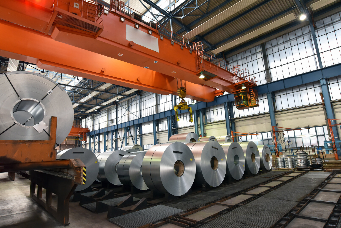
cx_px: 170
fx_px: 190
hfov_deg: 84.0
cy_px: 114
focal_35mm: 20
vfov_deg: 62.0
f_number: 5.6
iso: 1600
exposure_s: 1/50
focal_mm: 20
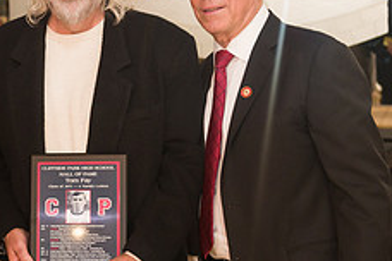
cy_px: 102
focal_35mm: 102
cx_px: 79
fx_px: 1111
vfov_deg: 13.4
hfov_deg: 19.8
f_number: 3.2
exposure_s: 1/125
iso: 1000
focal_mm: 40
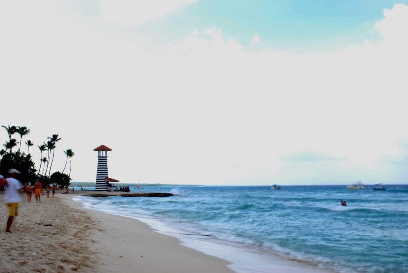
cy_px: 136
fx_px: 511
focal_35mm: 45
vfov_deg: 30.0
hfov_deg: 43.6
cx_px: 204
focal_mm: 30
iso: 100
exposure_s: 1/5
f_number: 29
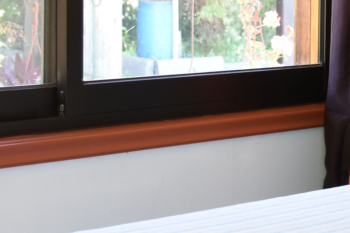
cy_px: 52
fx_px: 1273
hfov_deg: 14.5
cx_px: 541
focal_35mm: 131
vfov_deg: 10.4
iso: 800
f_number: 5
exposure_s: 1/50
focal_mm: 24
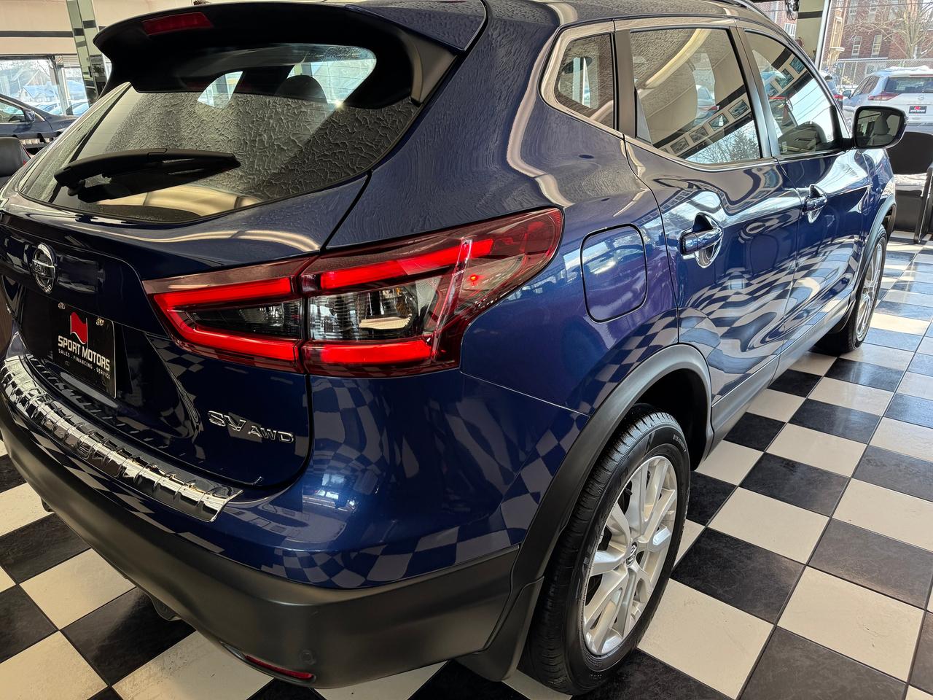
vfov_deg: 56.8
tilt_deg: -22.0
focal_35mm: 24
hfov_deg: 71.6
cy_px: 350
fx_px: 647
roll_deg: +1.0
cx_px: 466
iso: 64
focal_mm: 6.76
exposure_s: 1/273
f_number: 1.78
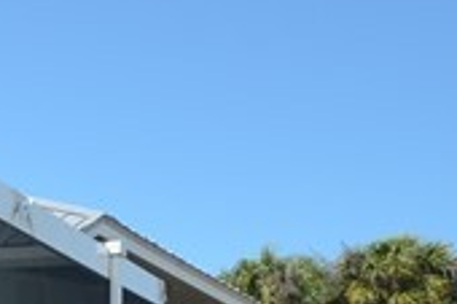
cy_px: 370
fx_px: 1217
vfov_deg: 13.8
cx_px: -332
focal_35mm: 96
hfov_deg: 17.7
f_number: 10
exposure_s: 1/400
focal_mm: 10
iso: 250
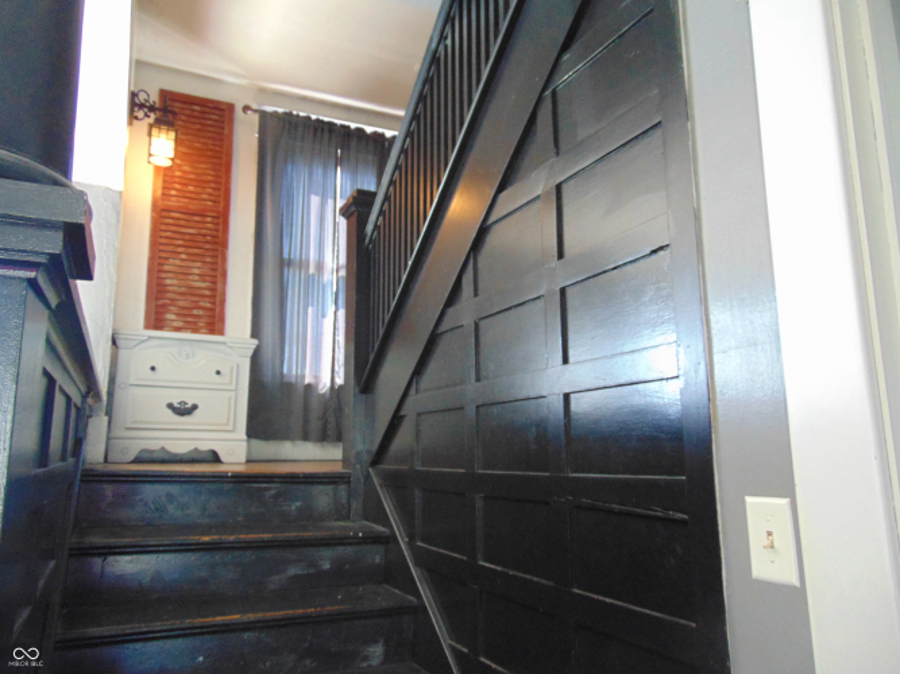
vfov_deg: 54.9
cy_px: 337
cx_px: 450
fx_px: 650
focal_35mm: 25
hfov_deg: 69.4
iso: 400
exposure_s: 1/30
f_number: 3
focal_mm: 4.5
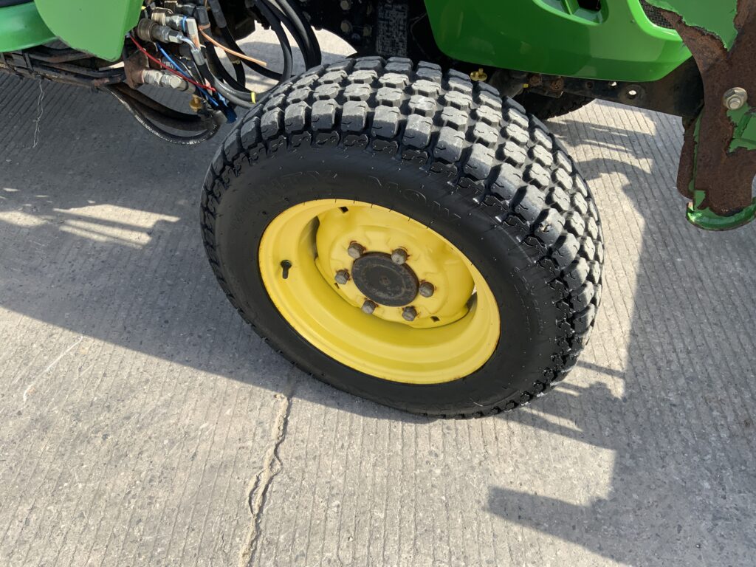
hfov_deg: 61.7
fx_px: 633
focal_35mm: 29
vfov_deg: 48.2
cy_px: 284
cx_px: 378
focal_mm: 3
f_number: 1.8
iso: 16
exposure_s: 1/529
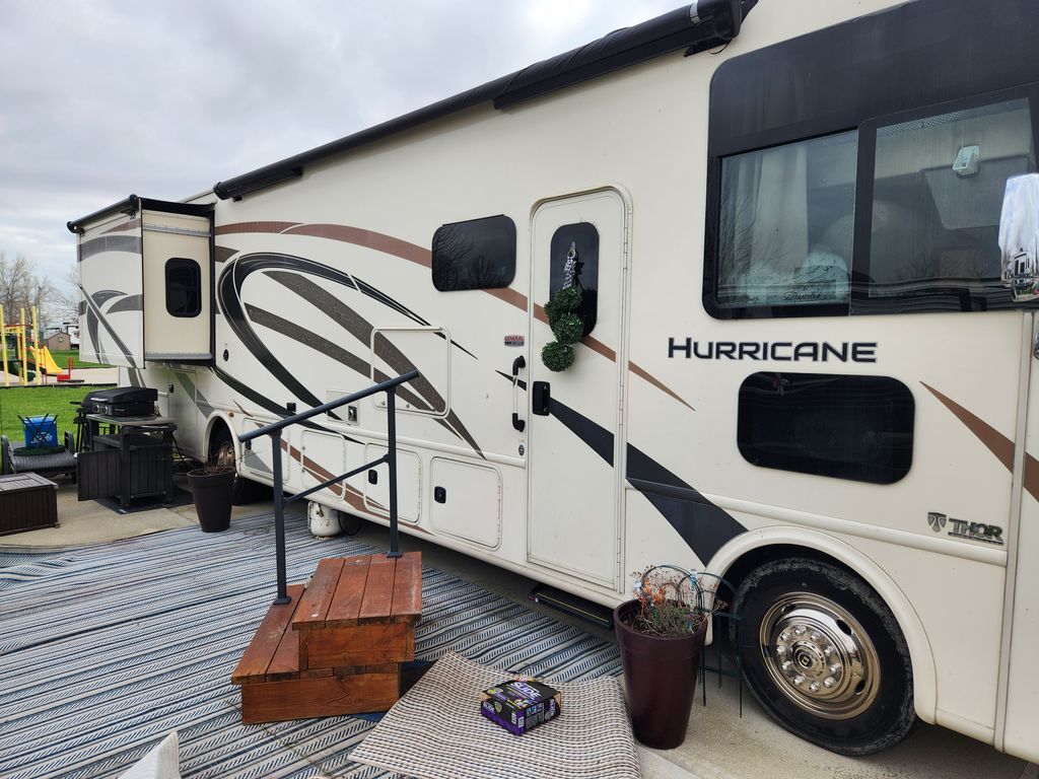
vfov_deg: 58.9
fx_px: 690
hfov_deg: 73.9
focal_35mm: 23
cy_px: 390
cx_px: 520
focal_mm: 5.4
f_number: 1.8
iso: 20
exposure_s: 1/462
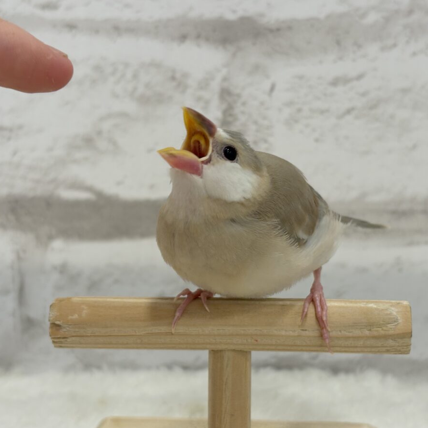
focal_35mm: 62
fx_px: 867
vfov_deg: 27.7
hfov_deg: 27.7
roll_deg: +0.5
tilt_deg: -8.7
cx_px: 240
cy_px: 215
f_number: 1.6
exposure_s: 1/100
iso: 64
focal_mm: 5.96
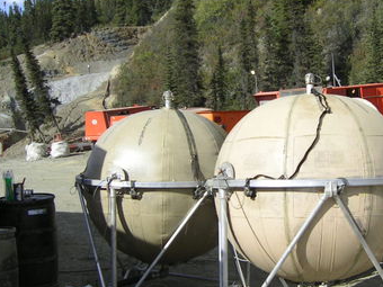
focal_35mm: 53
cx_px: 252
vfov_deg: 27.5
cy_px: 149
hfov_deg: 35.8
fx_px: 586
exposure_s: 1/592
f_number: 4.8
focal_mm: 5.6
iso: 71
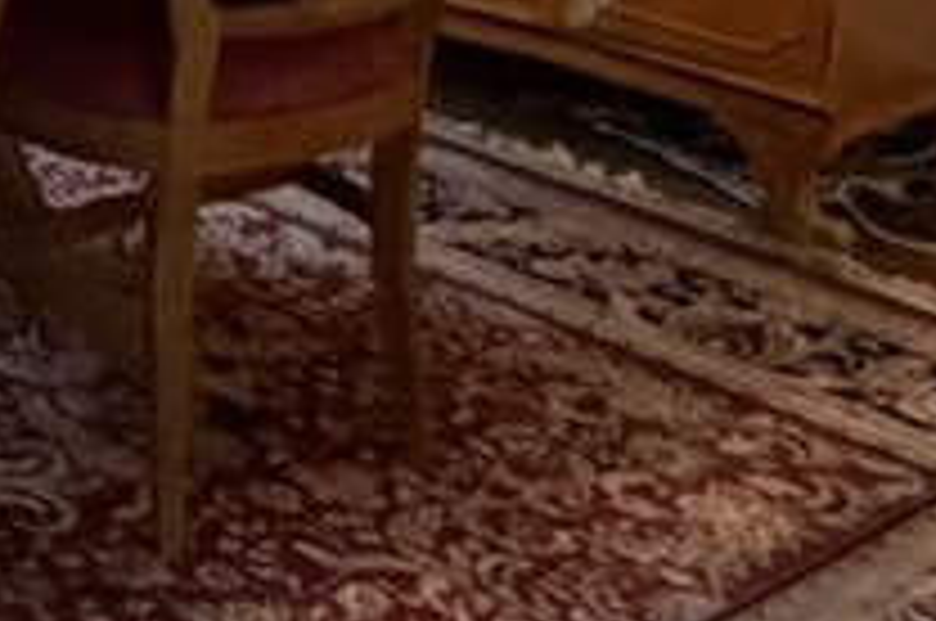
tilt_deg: -9.5
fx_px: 2622
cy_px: -351
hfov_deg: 17.5
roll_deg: -0.6
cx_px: -598
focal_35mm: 101
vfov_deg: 12.7
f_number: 2.2
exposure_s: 1/60
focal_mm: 2.22
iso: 500
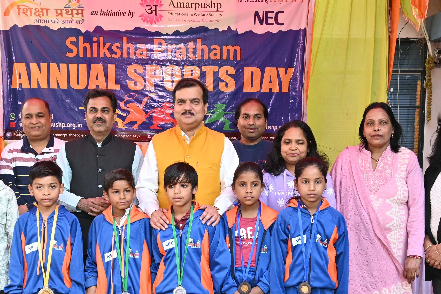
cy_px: 225
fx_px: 674
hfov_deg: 36.2
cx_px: 194
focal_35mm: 55
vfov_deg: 24.3
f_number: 4
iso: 400
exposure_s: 1/250
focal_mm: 18
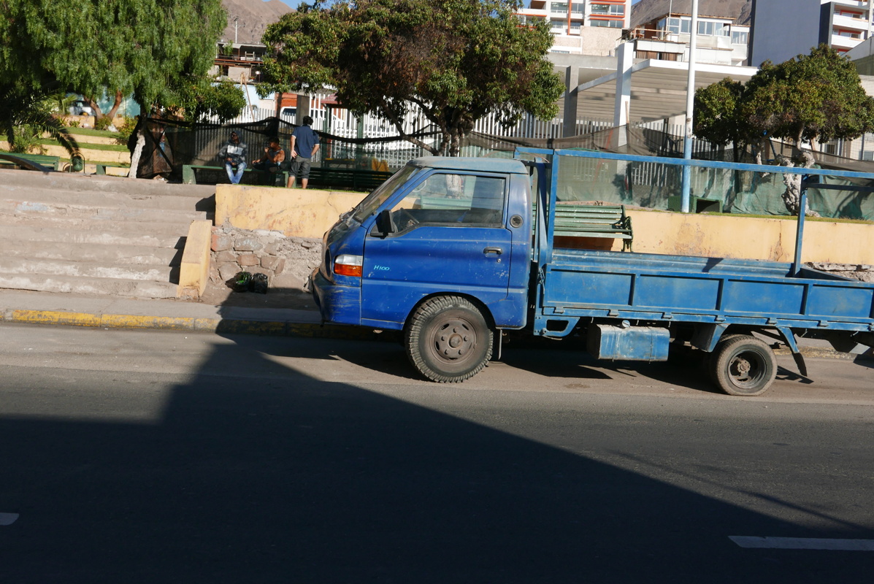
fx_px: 1045
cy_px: 292
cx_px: 437
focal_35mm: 43
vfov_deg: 31.2
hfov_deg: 45.4
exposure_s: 1/800
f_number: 5.6
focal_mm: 19.3
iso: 200
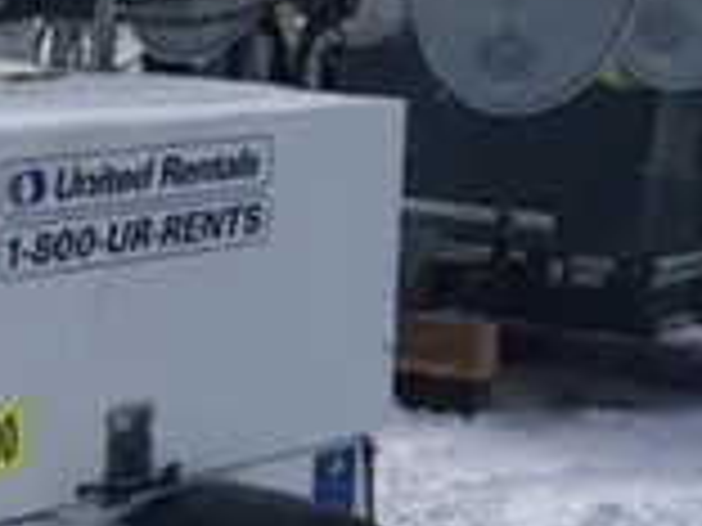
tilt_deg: -10.4
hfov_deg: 17.8
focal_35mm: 102
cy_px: 317
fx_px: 2069
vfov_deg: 14.5
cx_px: -252
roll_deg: +1.1
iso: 32
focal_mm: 4.15
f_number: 2.2
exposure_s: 1/2564
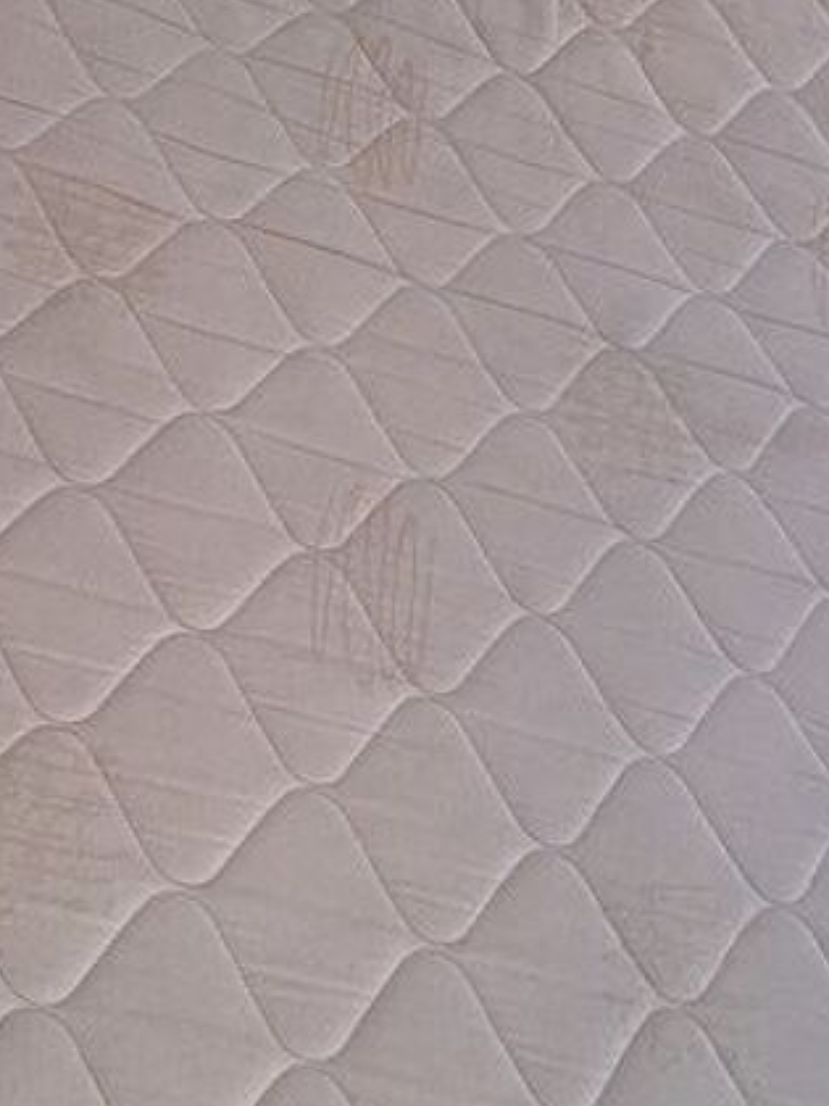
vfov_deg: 26.5
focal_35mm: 73
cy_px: 359
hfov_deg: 20.1
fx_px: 2331
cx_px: 318
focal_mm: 5.54
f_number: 1.8
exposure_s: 1/150
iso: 40
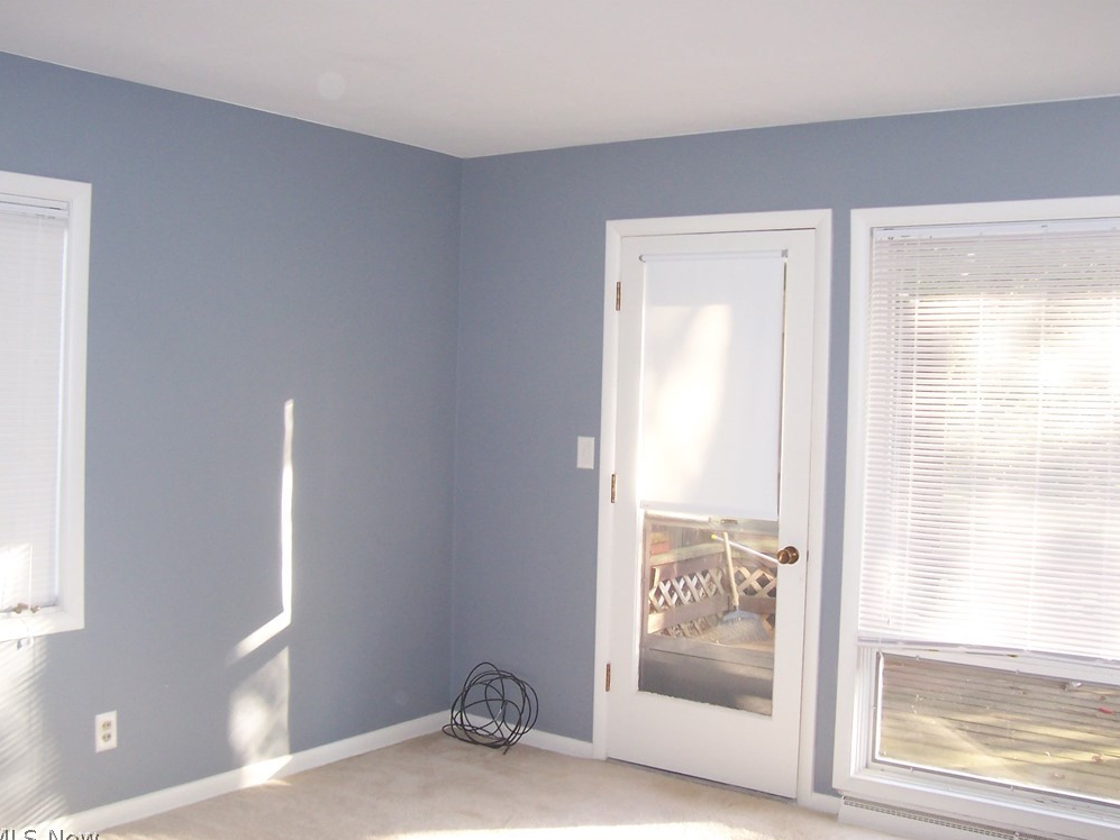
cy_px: 424
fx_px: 1230
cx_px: 556
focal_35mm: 38
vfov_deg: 37.7
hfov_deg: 49.0
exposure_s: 1/60
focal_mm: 5.6
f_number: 2.8
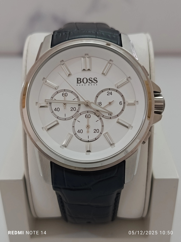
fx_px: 335
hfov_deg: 30.3
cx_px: 90
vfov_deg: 39.7
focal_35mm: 48
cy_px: 121
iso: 254
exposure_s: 1/100
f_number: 1.7
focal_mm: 5.24
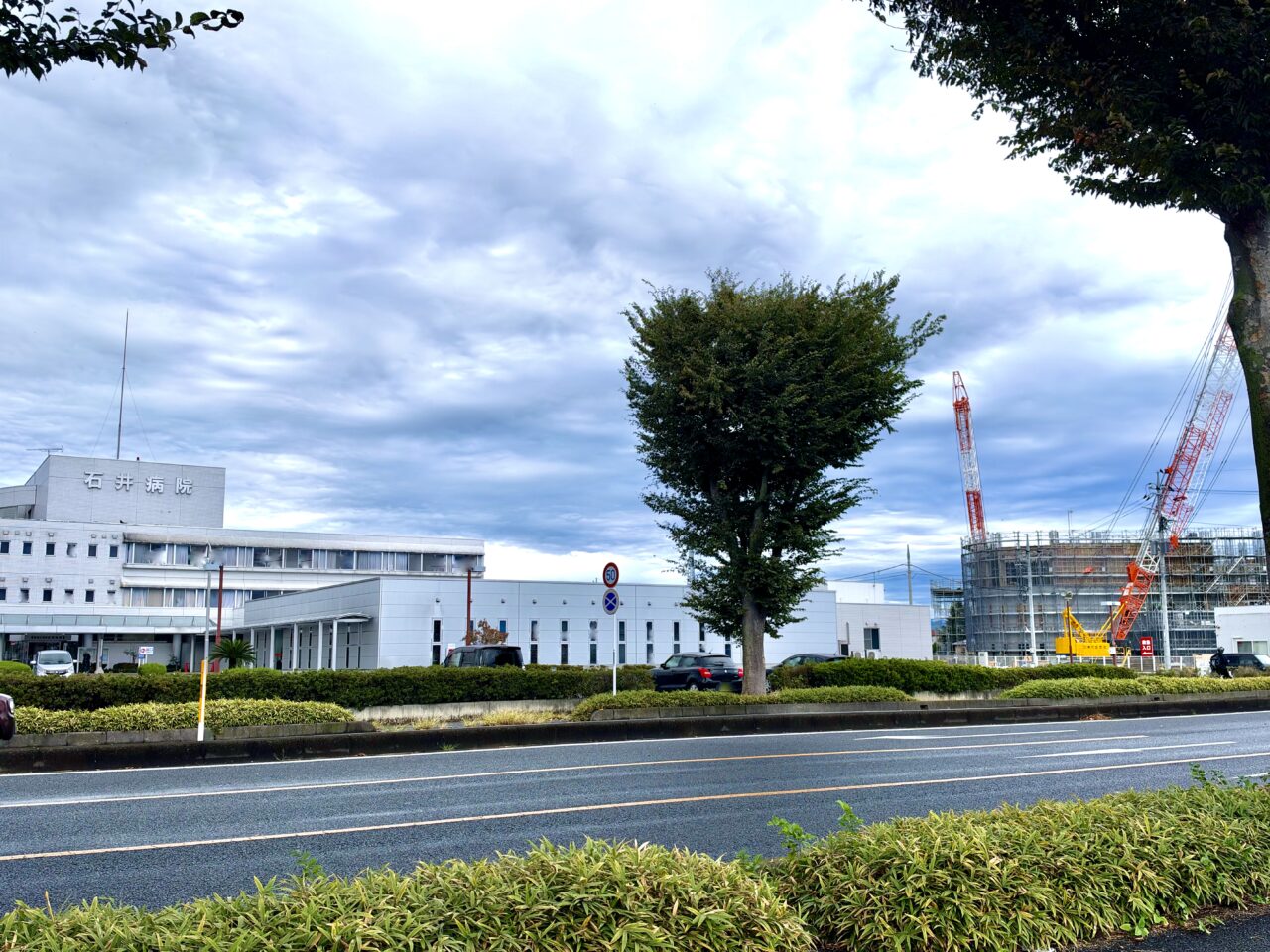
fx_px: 1174
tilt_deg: +9.2
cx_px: 635
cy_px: 476
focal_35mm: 32
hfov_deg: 56.8
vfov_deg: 44.2
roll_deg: +0.3
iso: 64
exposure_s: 1/2865
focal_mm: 6.93
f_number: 1.8
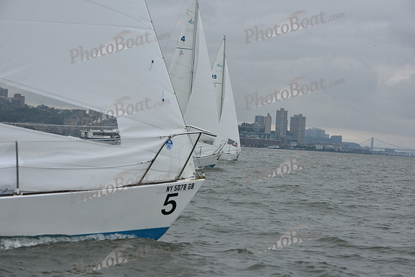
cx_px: 208
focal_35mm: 98
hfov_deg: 20.8
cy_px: 138
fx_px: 1130
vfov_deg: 14.0
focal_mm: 98
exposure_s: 1/800
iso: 400
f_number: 8
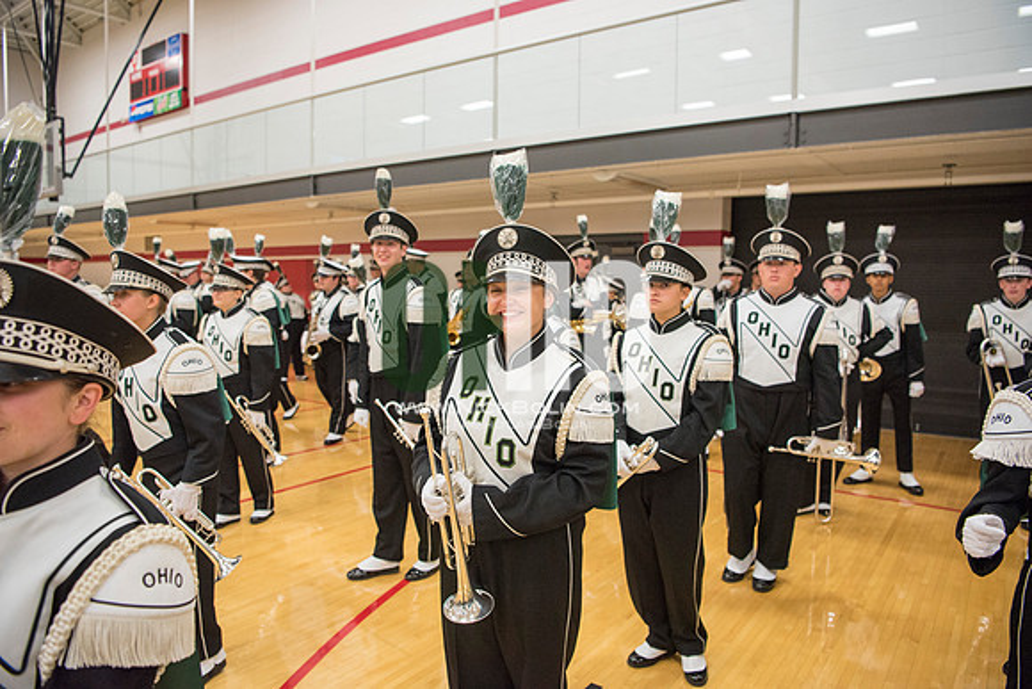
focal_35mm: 24
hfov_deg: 73.7
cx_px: 516
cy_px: 344
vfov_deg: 53.2
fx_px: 688
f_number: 3.2
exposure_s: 1/320
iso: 2000
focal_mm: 24
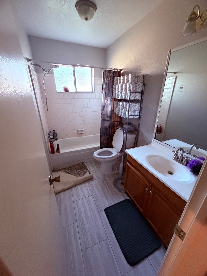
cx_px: 104
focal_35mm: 14
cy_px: 138
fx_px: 112
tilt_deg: -22.6
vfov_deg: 102.1
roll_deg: +0.7
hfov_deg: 85.7
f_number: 2.2
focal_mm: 2.22
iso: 1000
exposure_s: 1/60
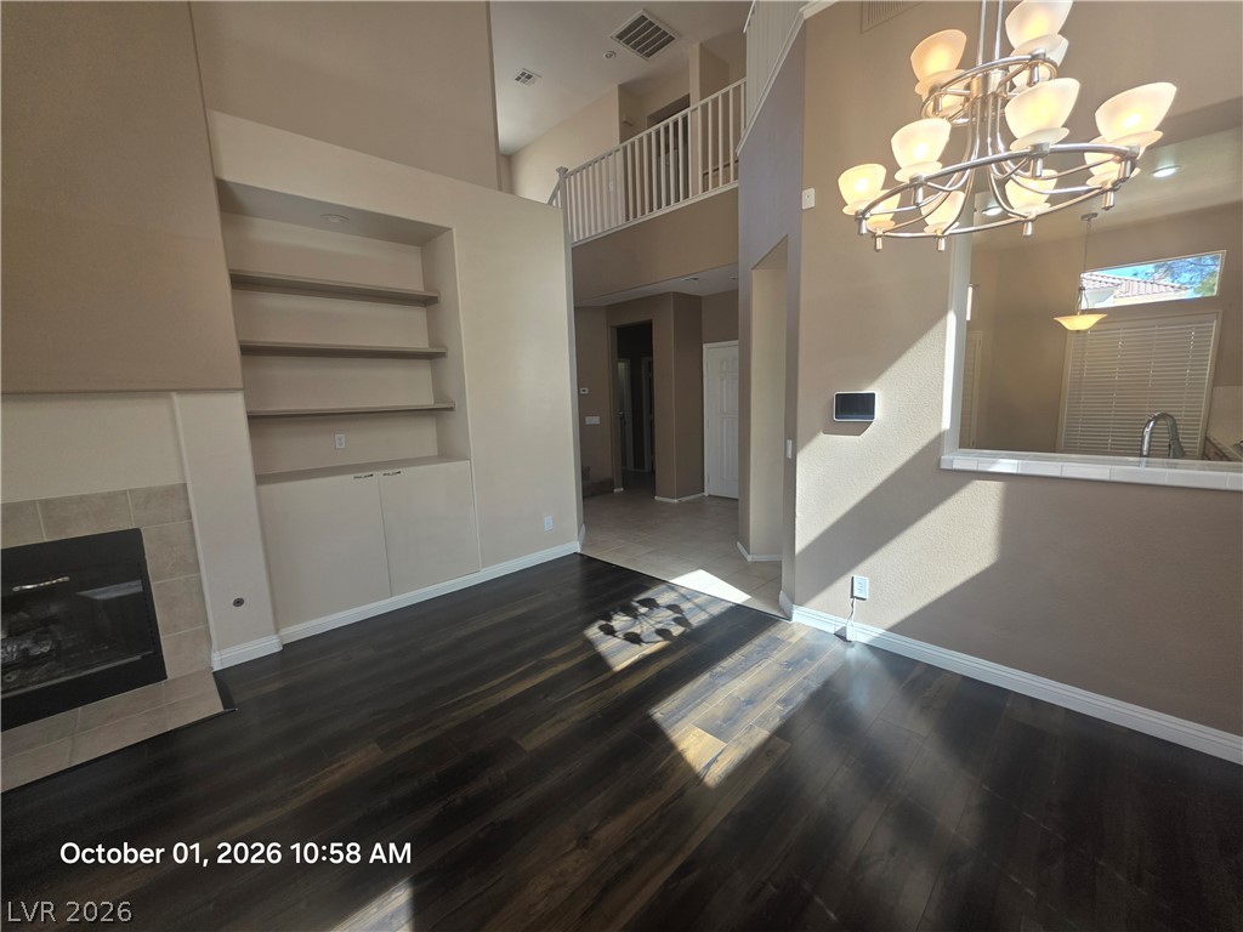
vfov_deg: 89.9
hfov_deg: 106.2
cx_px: 622
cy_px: 466
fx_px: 467
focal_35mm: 13
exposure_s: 1/120
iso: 40
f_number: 1.9
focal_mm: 2.2
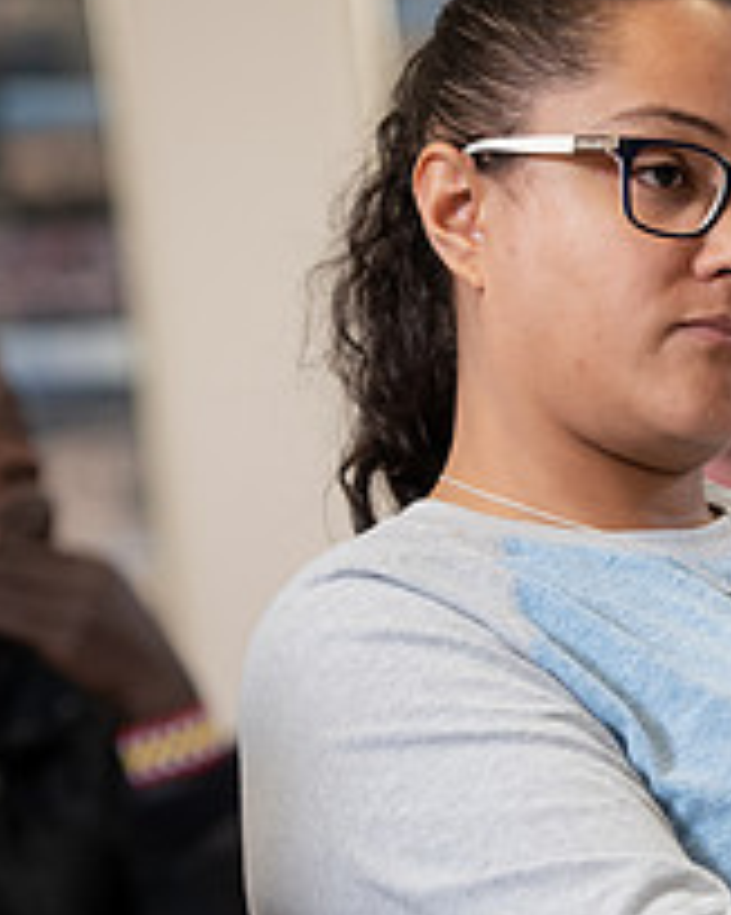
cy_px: 366
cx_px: 789
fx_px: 8390
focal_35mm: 310
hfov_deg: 5.0
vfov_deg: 6.2
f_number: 3.2
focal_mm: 116
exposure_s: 1/200
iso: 640
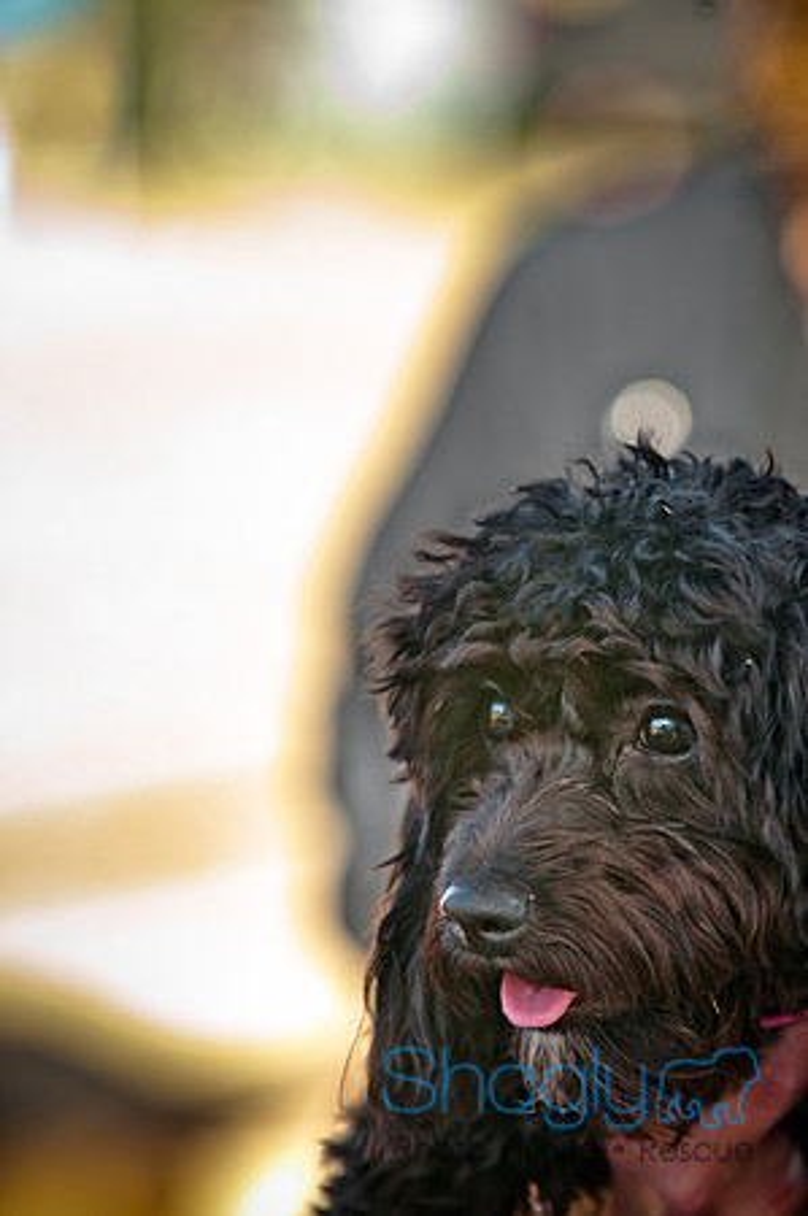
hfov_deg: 4.6
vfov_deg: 6.9
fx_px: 10123
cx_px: 404
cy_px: 608
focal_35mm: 300
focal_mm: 200
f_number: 5.6
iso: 400
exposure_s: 1/320
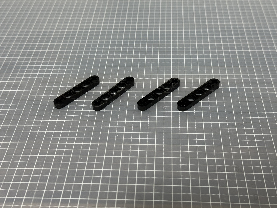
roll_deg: +2.6
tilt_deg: -41.8
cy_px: 104
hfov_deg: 39.7
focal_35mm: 48
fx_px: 384
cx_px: 138
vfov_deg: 30.3
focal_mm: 6.86
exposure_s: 1/60
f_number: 1.78
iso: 125
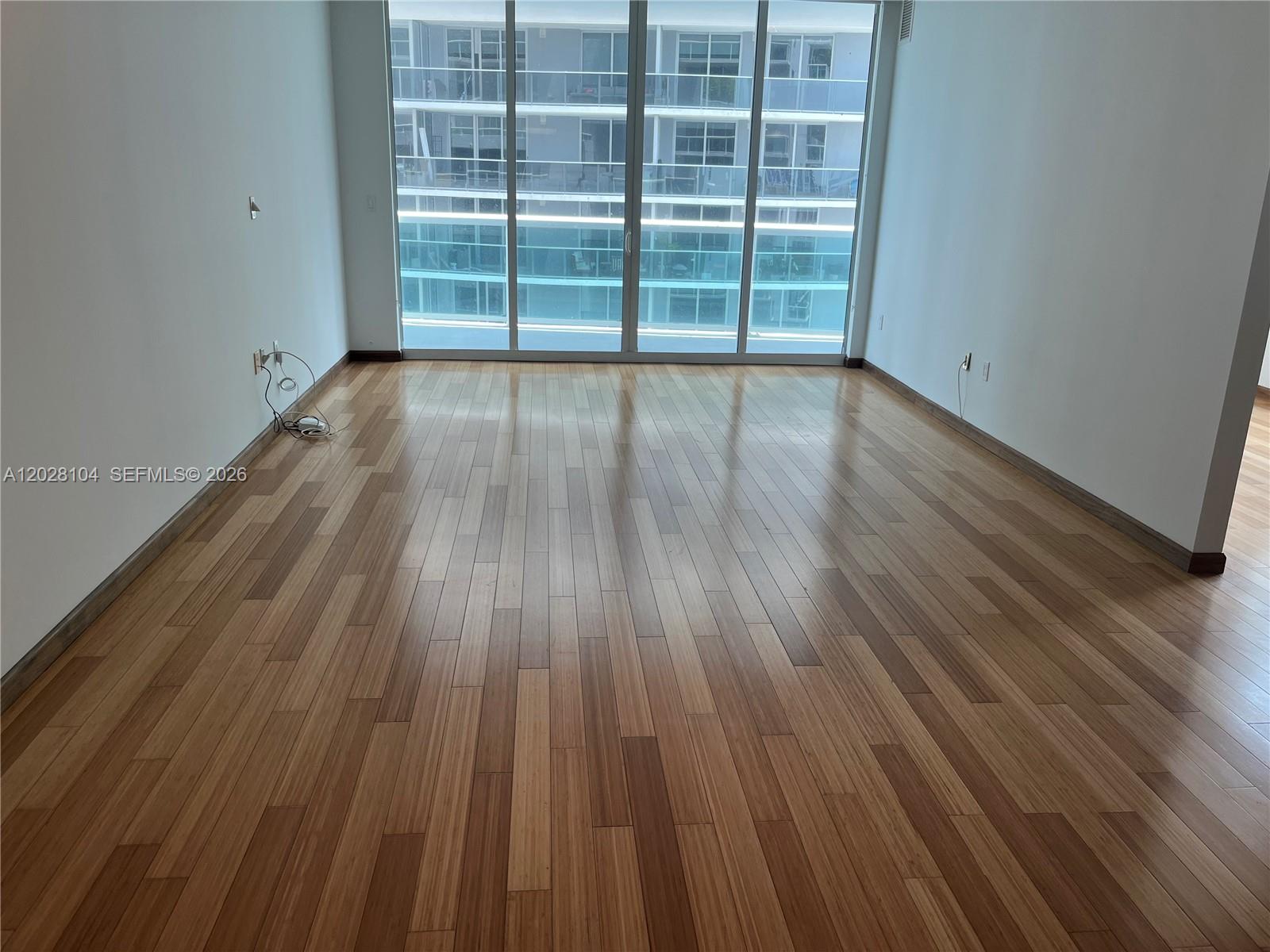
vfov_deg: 53.1
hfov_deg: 67.3
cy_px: 476
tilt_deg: -14.4
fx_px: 954
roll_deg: -3.5
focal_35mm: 26
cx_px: 635
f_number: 1.6
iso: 32
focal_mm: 5.1
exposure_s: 1/120
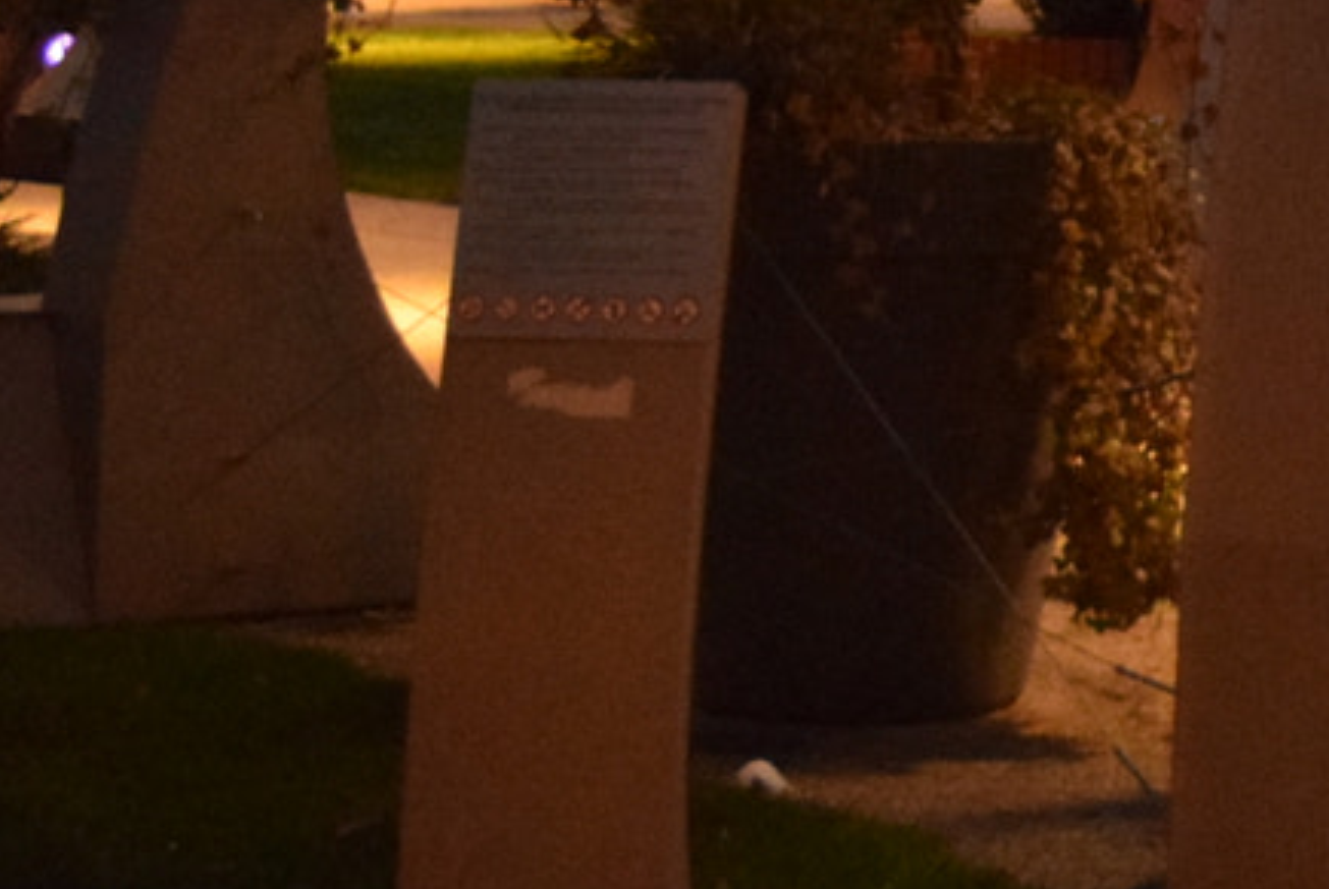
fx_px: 5094
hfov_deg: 13.9
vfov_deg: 9.8
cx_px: 1998
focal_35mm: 138
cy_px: -254
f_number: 4
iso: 6400
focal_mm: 25
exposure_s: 1/40
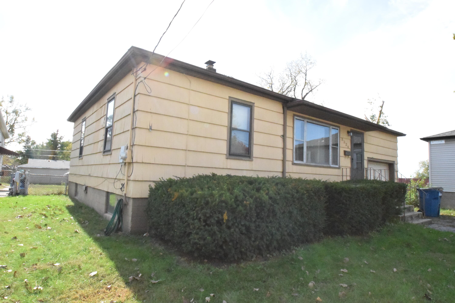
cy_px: 152
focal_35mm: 21
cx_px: 228
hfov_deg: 81.2
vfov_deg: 59.5
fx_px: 265
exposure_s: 1/2000
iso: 12800
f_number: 22
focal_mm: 14
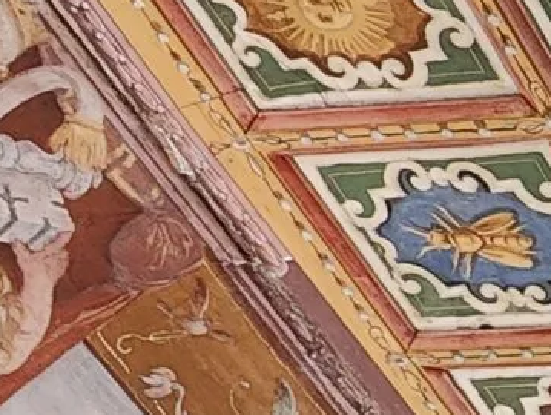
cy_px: 549
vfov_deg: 8.9
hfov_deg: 9.0
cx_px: 1814
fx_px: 2613
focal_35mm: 164
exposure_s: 1/50
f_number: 1.8
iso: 160
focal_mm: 6.06
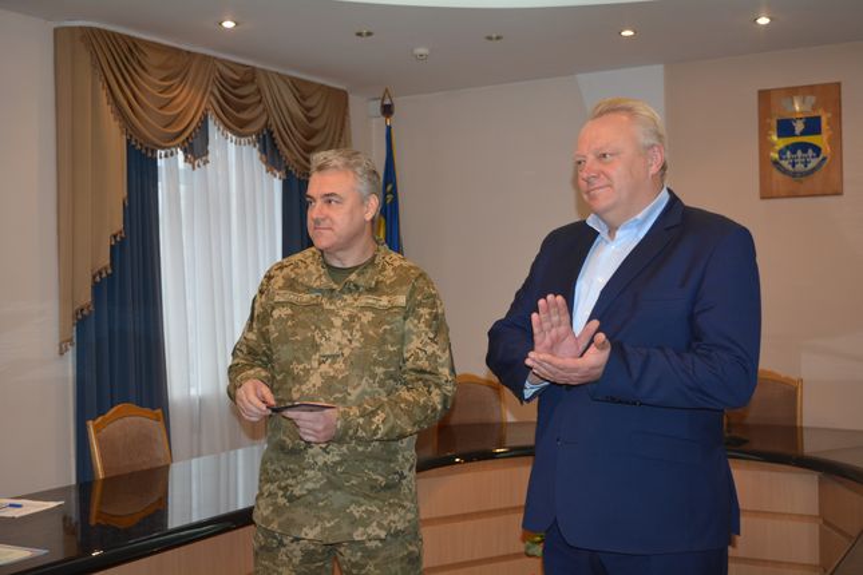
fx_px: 1115
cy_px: 288
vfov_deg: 28.9
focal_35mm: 46
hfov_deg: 42.3
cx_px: 432
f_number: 4.2
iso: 720
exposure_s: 1/60
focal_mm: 31
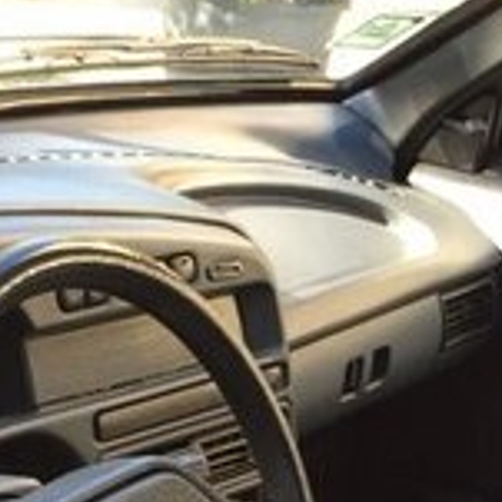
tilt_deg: -29.4
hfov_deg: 15.6
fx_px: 1838
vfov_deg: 14.4
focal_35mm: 112
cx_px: 259
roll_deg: -6.0
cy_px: 773
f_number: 2.2
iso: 32
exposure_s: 1/50
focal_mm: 4.15
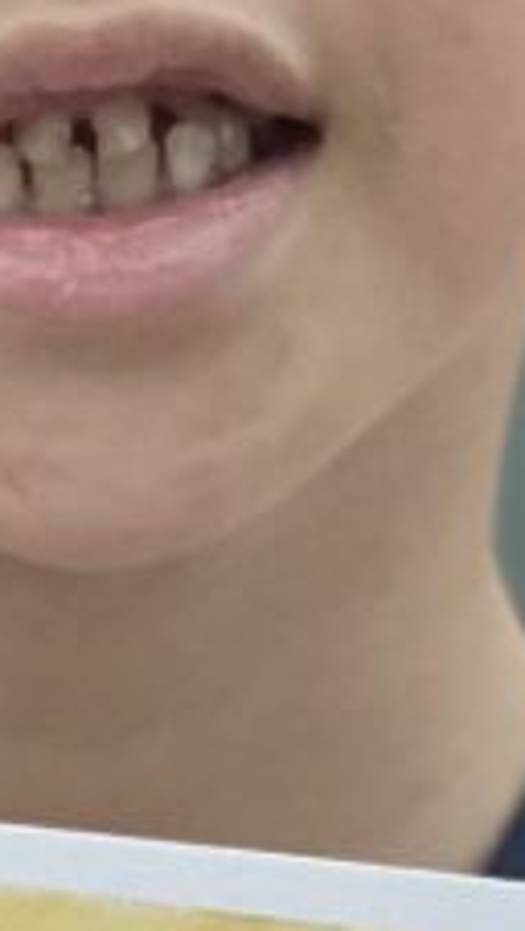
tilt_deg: -10.2
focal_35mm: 493
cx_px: -201
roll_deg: -2.1
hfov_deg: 2.5
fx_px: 12178
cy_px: 1146
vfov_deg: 4.4
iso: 250
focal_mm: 9
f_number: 2.8
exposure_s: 1/80
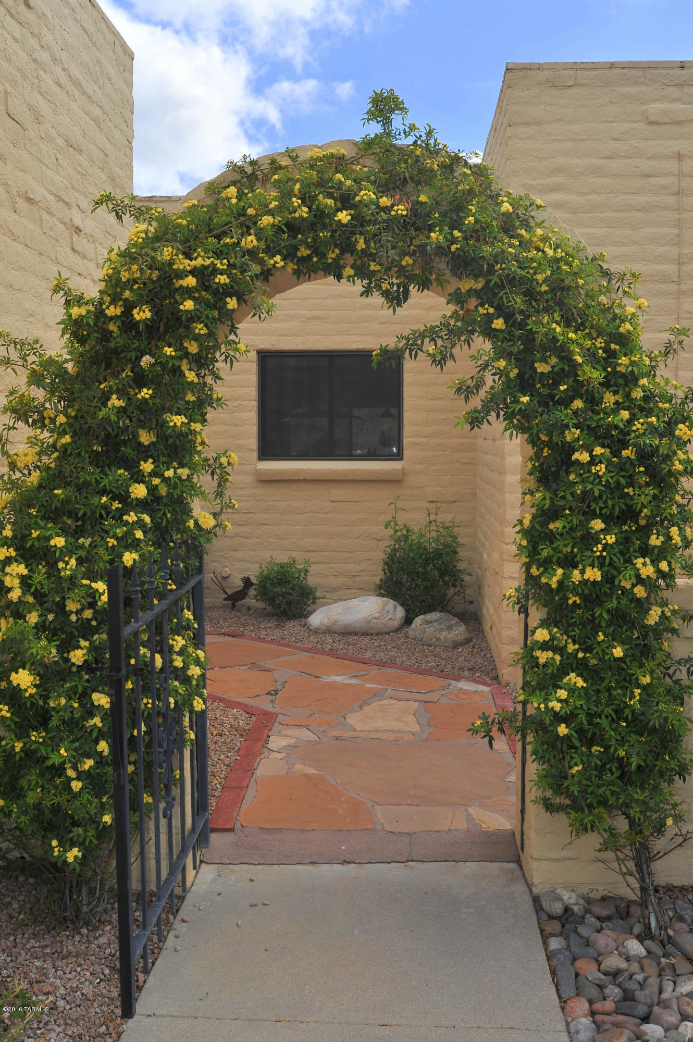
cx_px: 346
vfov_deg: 54.5
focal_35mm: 35
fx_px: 1012
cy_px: 521
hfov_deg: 37.8
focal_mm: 35
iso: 320
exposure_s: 1/320
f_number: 13
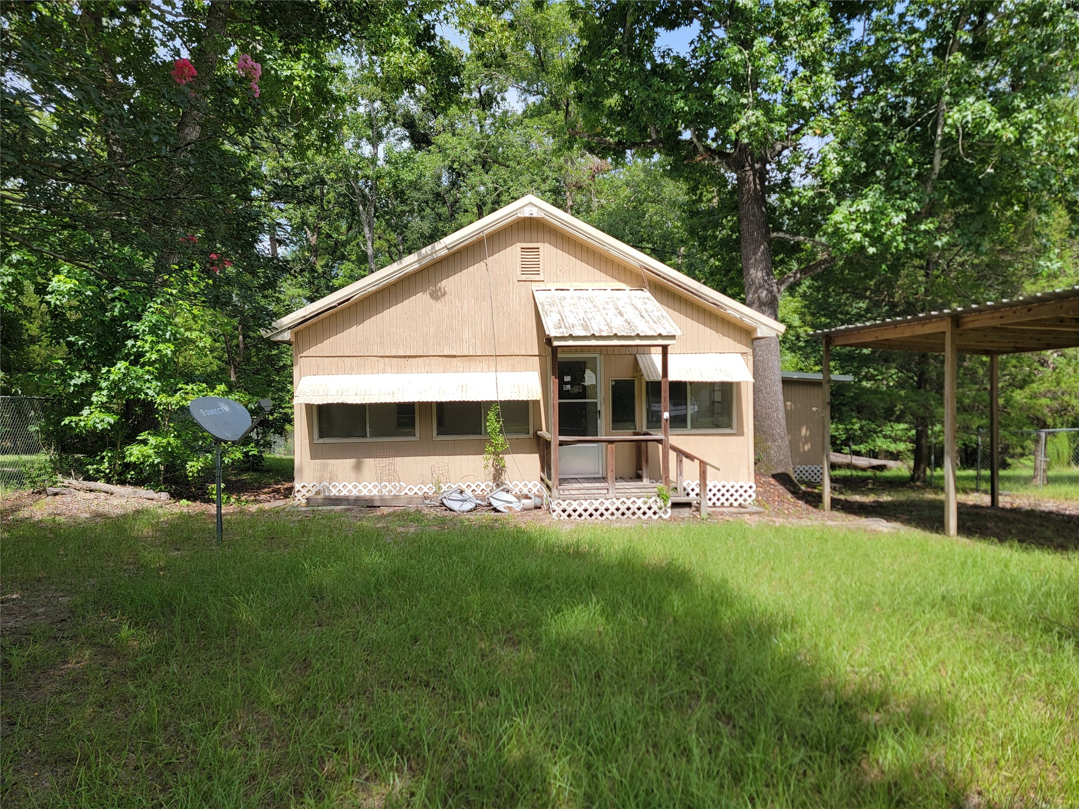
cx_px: 540
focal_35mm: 24
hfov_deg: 71.6
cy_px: 404
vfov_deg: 56.8
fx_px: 748
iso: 16
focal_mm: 6.7
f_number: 1.8
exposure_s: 1/516
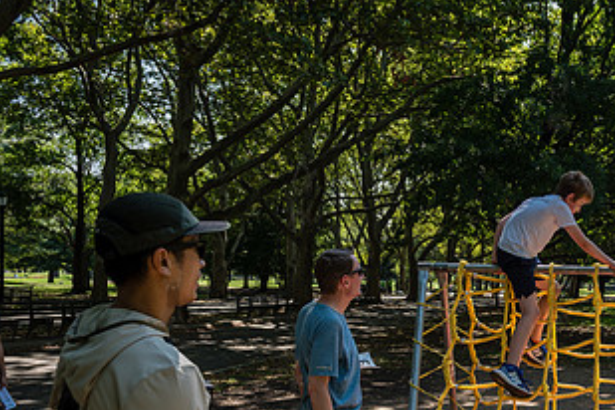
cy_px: 290
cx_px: 557
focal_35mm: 45
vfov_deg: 29.5
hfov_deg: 40.2
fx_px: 769
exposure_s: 1/400
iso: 200
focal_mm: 24
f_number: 4.5
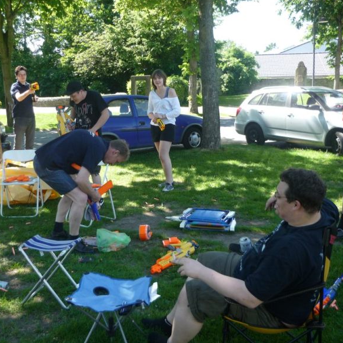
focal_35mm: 40
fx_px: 448
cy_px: 169
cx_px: 152
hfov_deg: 41.8
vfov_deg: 41.9
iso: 100
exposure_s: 1/200
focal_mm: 5.5
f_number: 2.8
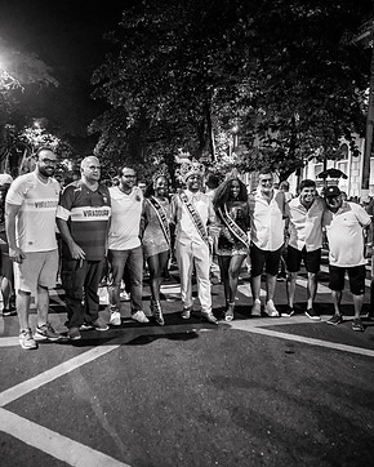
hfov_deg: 51.6
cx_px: 183
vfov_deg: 62.1
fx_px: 387
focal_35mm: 28
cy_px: 221
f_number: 2
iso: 2500
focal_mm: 24
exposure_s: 1/200
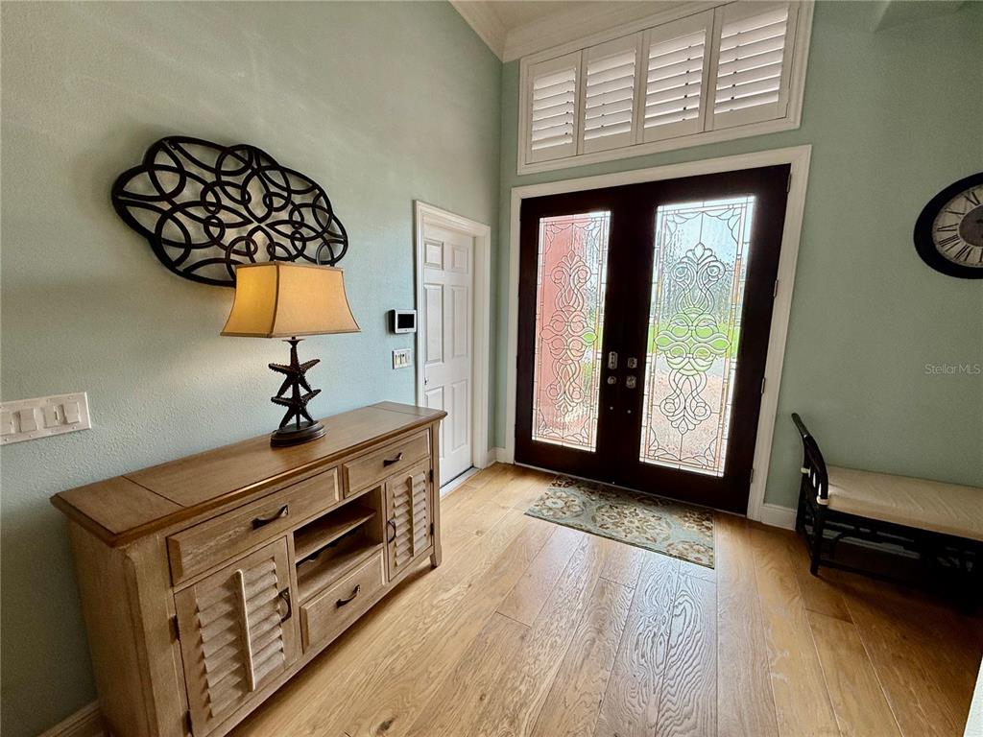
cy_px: 368
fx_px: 398
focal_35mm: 14
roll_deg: -1.2
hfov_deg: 102.1
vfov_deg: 85.7
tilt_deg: -6.3
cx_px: 492
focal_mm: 2.22
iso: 64
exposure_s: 1/230
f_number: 2.2
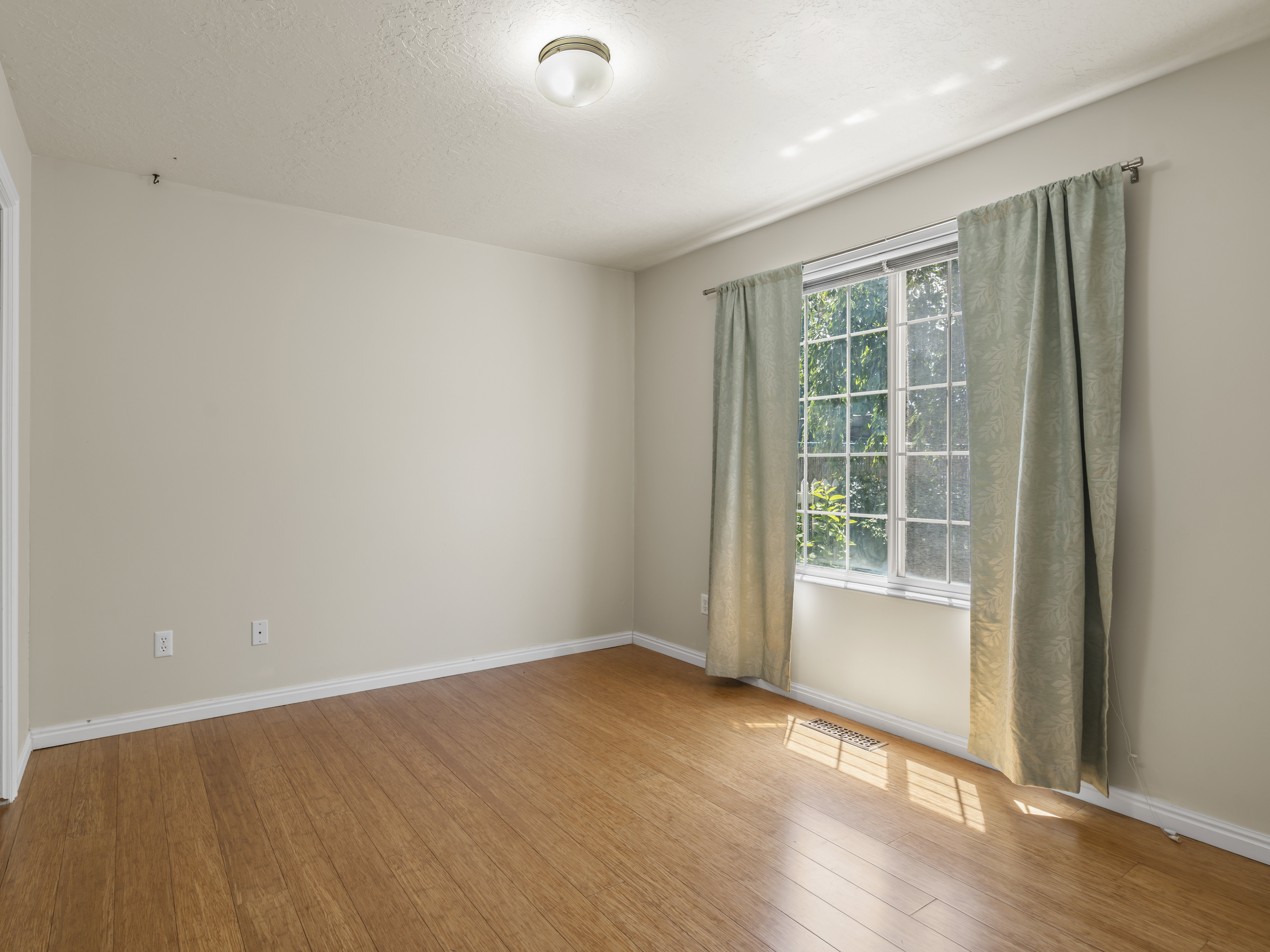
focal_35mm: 18
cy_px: 467
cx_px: 555
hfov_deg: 87.3
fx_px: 660
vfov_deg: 71.6
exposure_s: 1/1.25
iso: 100
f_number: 8
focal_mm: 16
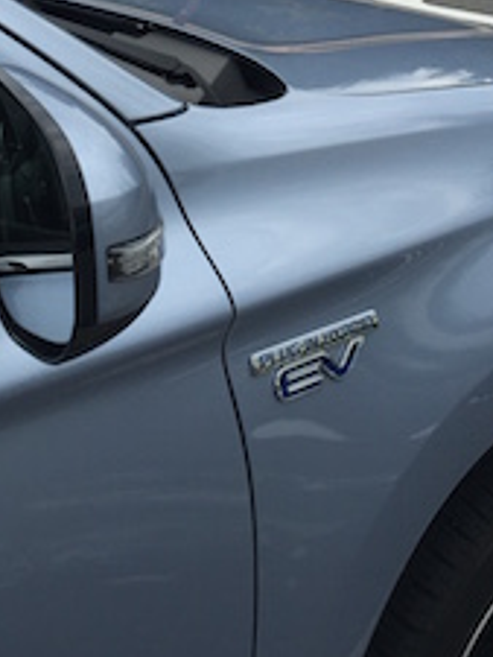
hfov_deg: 20.2
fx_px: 1385
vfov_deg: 24.7
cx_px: 246
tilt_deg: -7.2
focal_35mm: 73
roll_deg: +0.1
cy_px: -77
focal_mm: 4.15
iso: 32
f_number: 2.2
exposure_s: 1/760
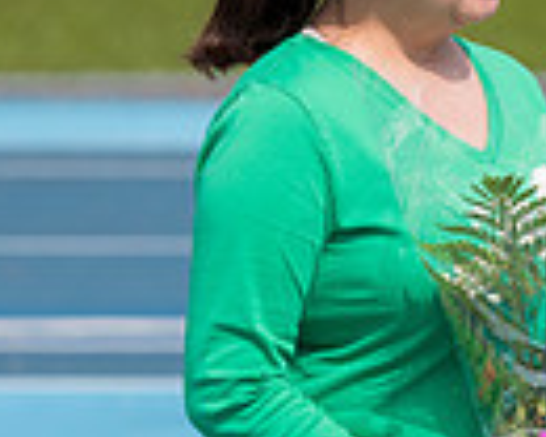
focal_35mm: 754
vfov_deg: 2.1
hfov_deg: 2.6
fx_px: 12184
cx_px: 722
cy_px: 187
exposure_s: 1/1250
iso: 250
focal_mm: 180
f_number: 5.6
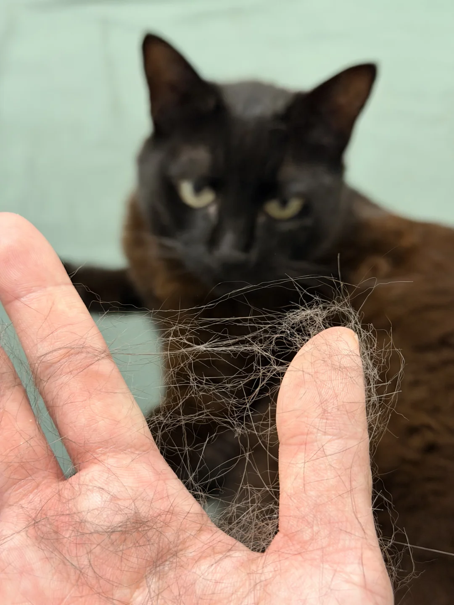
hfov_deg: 30.3
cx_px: 227
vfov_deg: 39.7
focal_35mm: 48
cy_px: 302
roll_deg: -6.0
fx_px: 839
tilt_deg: -42.9
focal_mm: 6.76
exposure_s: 1/33
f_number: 1.78
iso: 400
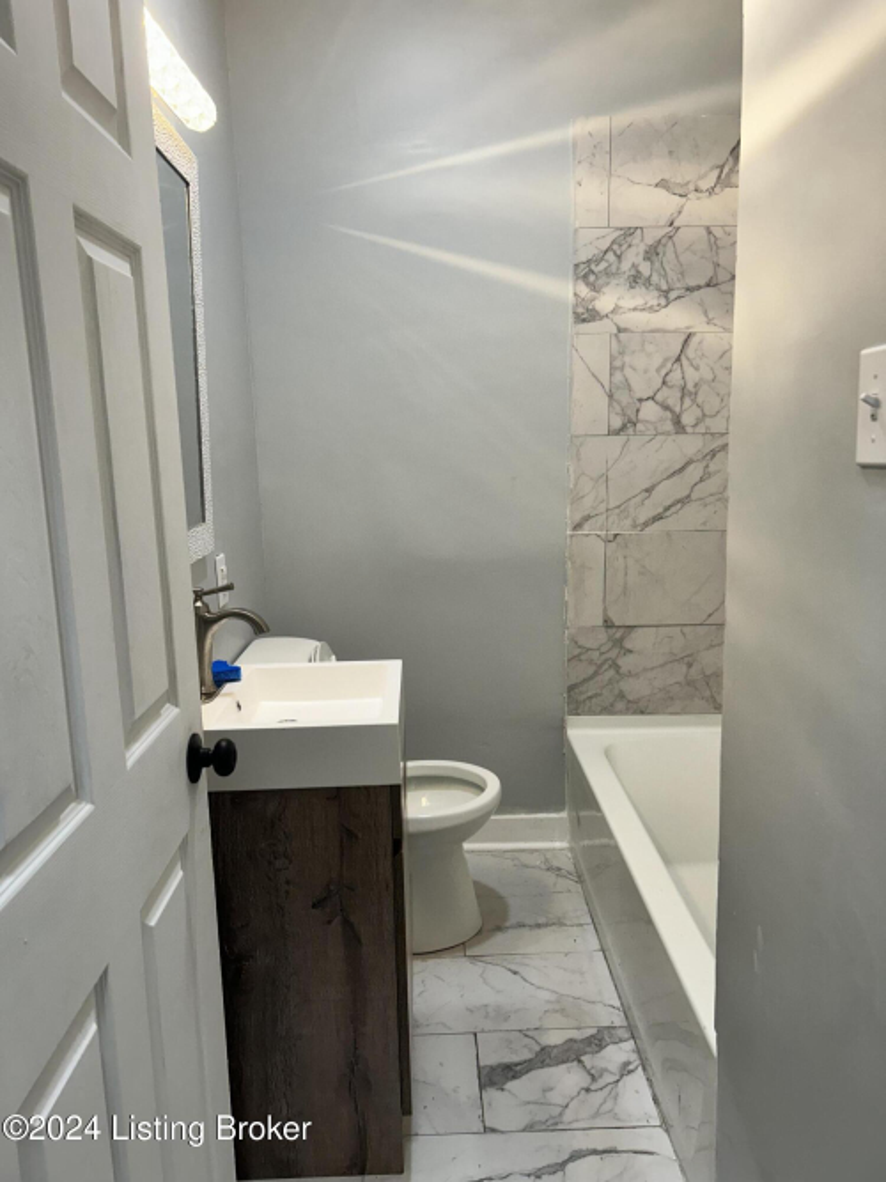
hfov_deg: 53.0
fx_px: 888
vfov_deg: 67.3
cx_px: 443
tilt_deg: -10.6
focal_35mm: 26
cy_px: 591
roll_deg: +1.1
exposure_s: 1/120
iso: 100
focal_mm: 5.7
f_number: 1.5
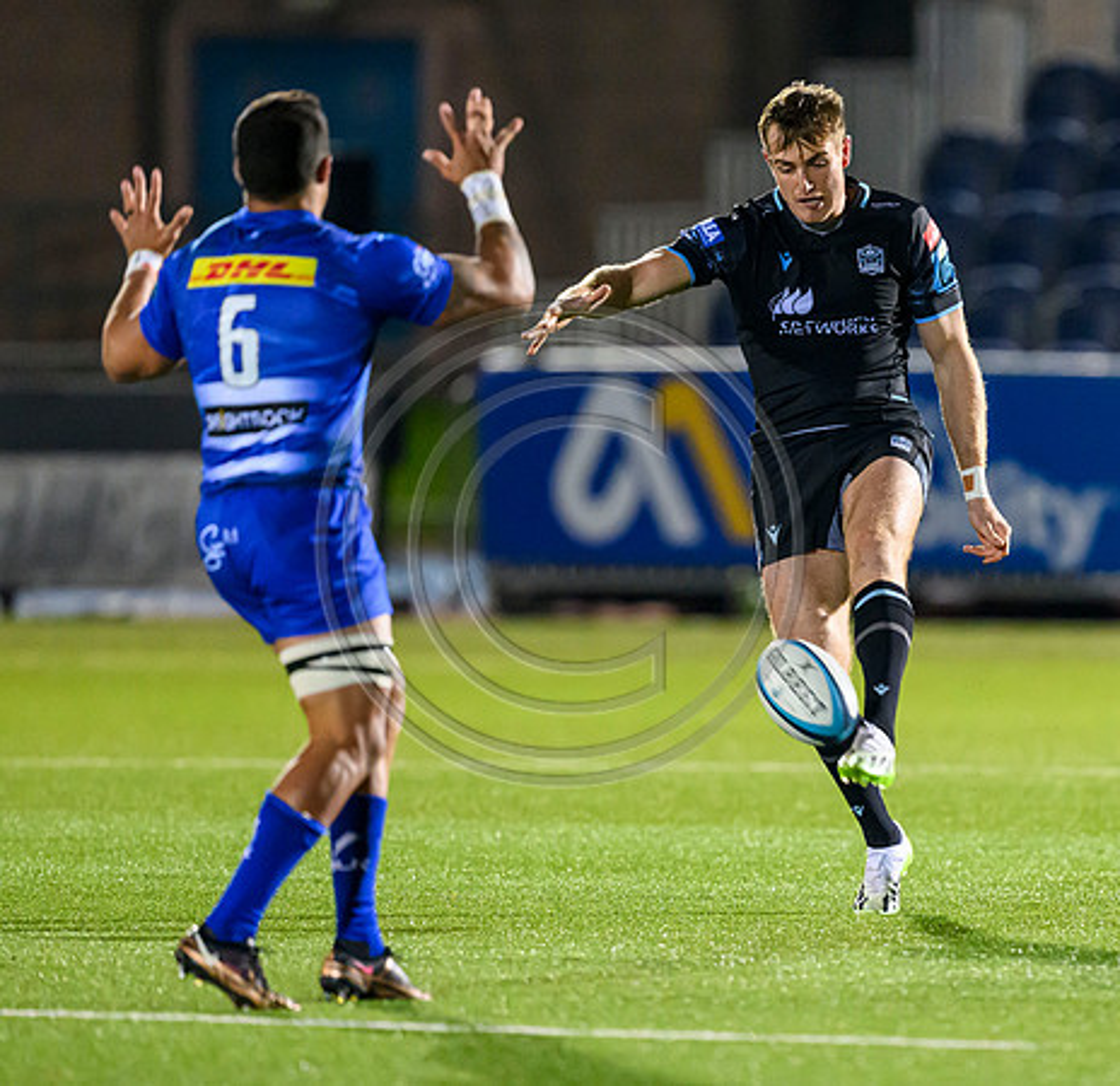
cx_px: 900
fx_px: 23265
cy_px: 655
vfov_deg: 2.7
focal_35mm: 645
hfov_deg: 2.8
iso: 8000
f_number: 3.2
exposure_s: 1/1000
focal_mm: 400
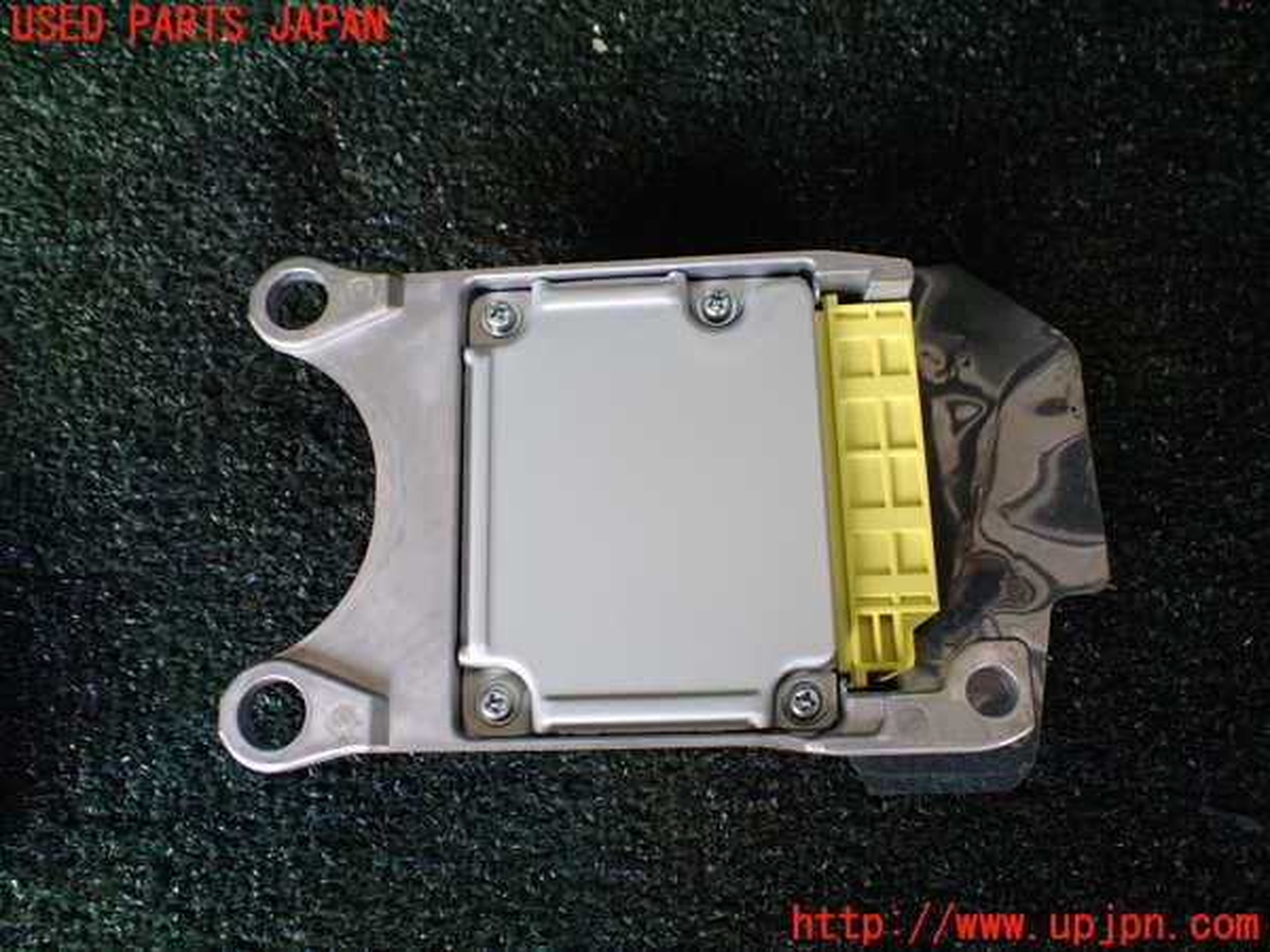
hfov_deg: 60.0
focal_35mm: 30
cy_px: 476
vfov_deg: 46.8
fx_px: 1101
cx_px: 635
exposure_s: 1/125
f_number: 2.3
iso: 250
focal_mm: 5.4
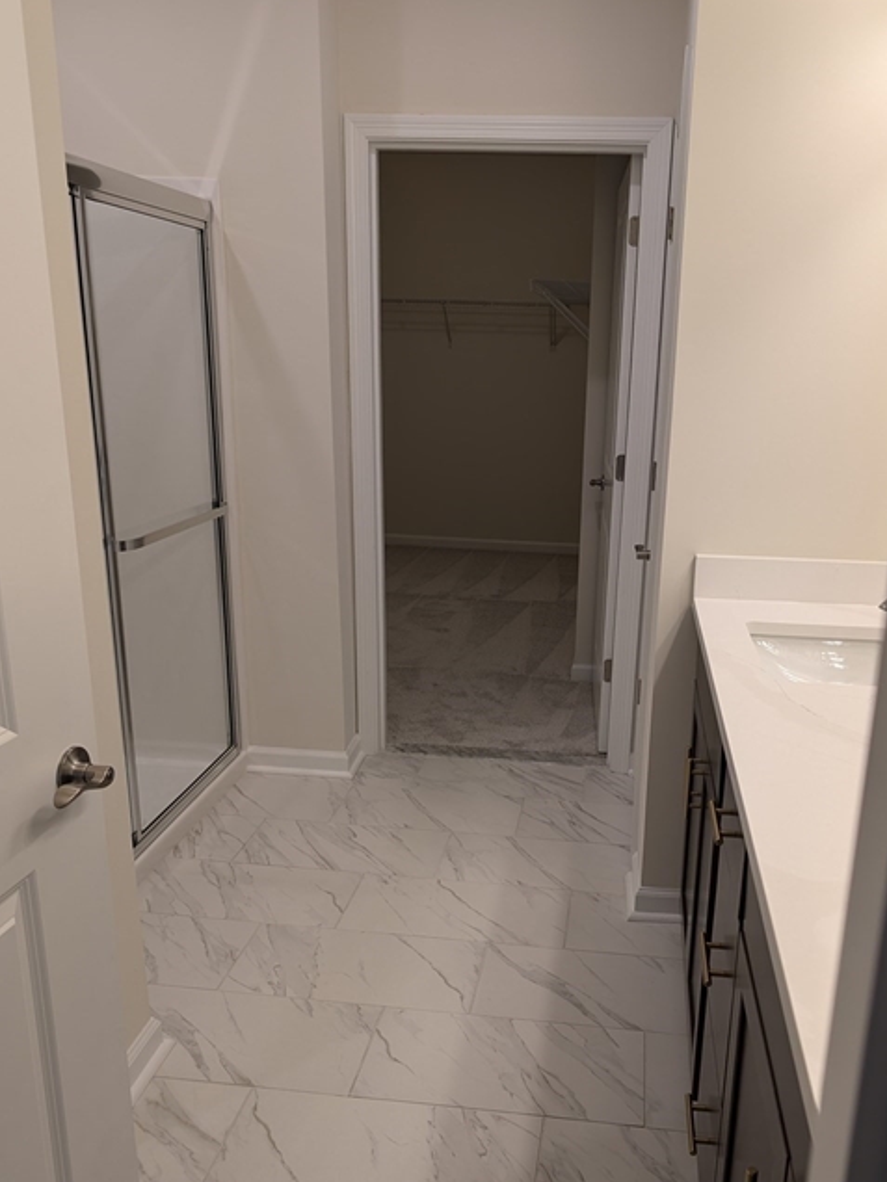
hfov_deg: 48.1
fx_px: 991
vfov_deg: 61.4
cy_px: 675
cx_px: 508
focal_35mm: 29
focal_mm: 6.9
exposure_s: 1/40
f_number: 1.68
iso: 22
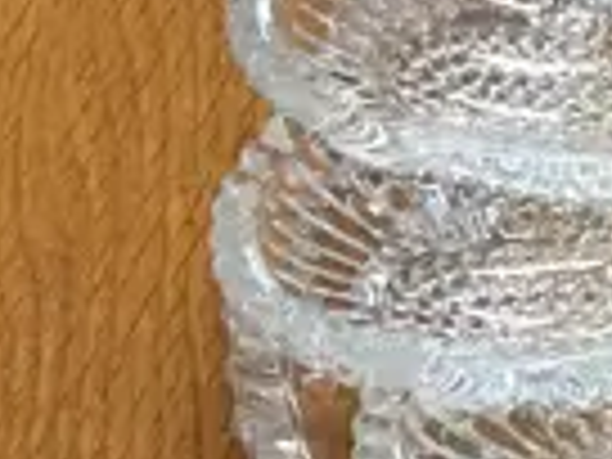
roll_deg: -5.9
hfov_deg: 7.5
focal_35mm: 218
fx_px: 3854
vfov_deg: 6.8
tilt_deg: -40.9
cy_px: 171
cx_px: 2056
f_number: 2.2
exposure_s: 1/33
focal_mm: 4.15
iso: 50
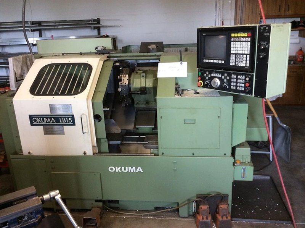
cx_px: 152
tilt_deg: -18.0
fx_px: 281
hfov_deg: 56.9
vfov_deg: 44.0
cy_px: 114
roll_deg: +0.9
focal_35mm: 32
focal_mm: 3.3
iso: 64
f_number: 2.4
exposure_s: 1/24
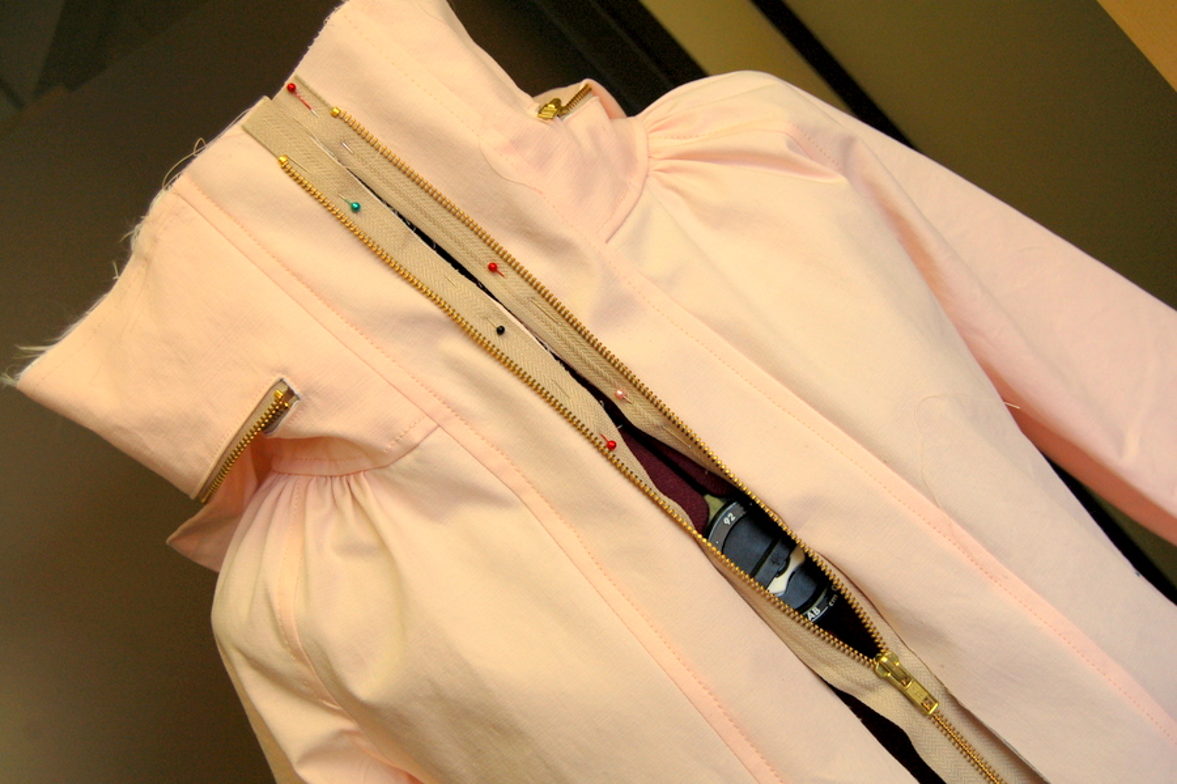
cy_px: 392
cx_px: 588
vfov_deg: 28.0
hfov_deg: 41.1
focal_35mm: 48
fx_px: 1568
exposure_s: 1/125
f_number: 5.6
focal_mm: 32
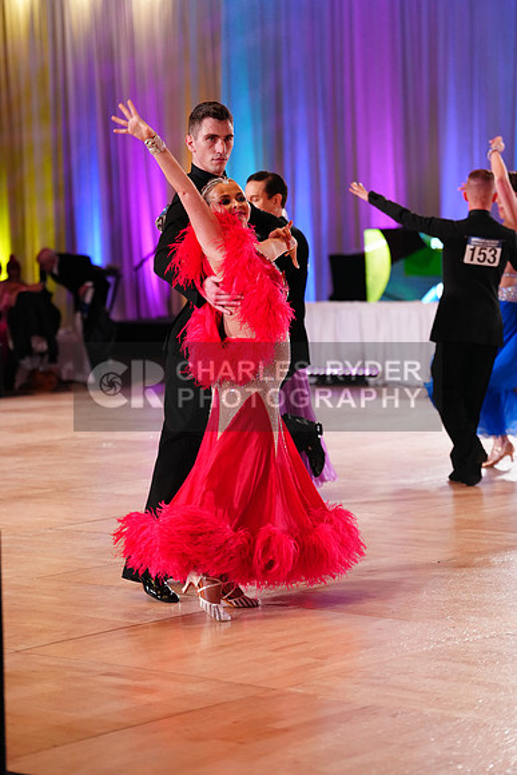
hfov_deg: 13.2
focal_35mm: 104
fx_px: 2239
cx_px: 258
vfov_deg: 19.6
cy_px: 388
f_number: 2.8
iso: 2000
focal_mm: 104
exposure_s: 1/500
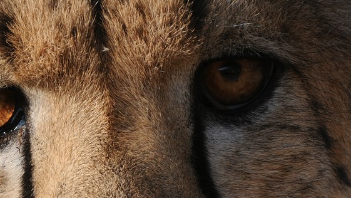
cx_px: 145
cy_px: 192
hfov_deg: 1.9
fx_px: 10418
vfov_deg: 1.1
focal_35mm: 1119
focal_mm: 400
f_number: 8
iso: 400
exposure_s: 1/400
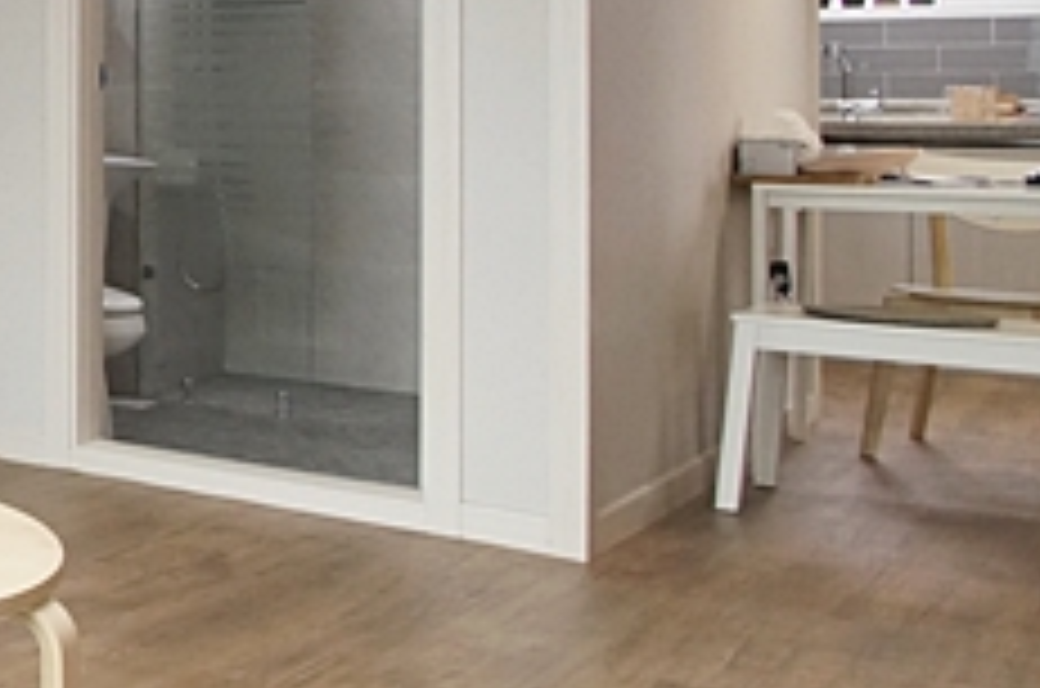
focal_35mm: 52
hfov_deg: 23.8
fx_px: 1499
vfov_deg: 25.2
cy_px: 85
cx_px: -729
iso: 800
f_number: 9
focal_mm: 10
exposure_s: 1/25
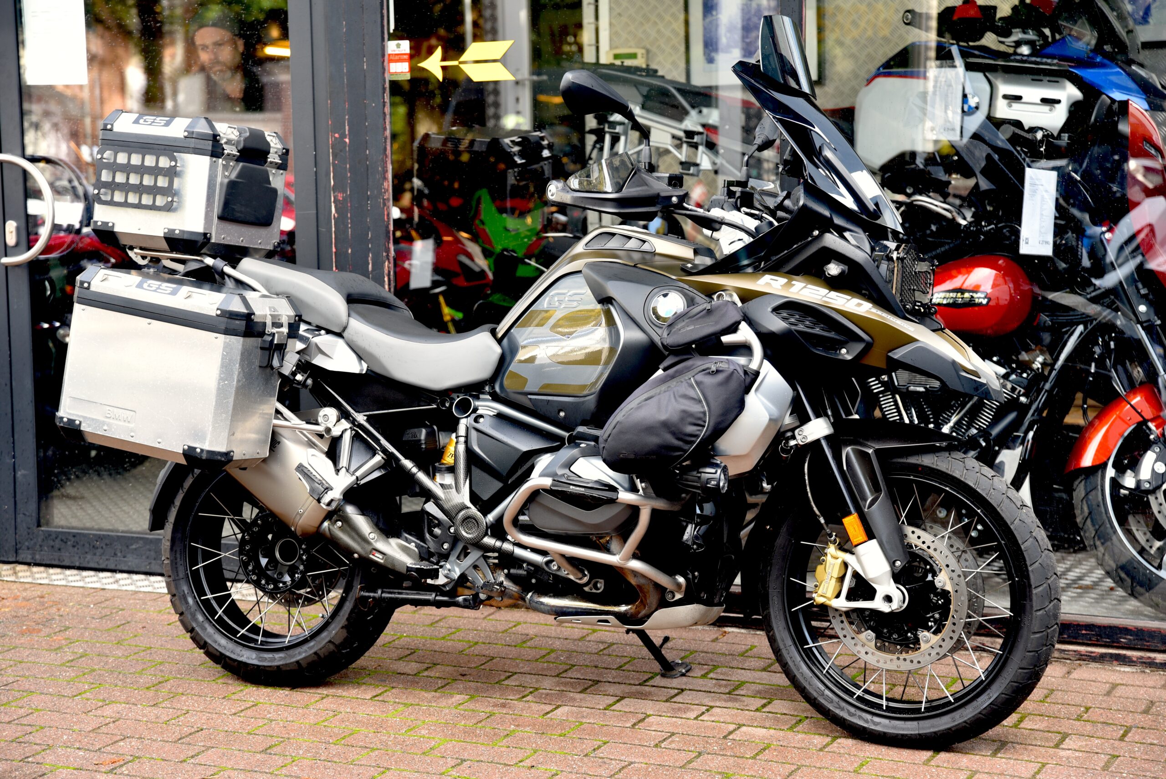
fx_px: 2268
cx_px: 583
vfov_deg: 19.5
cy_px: 390
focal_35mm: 70
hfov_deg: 28.8
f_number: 4
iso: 200
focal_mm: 70
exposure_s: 1/60
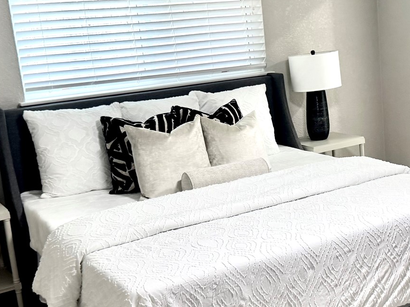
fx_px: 675
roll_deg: +4.8
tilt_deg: -13.4
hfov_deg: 33.4
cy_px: 164
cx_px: 277
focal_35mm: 57
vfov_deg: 25.7
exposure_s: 1/120
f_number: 1.78
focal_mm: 6.76
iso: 200
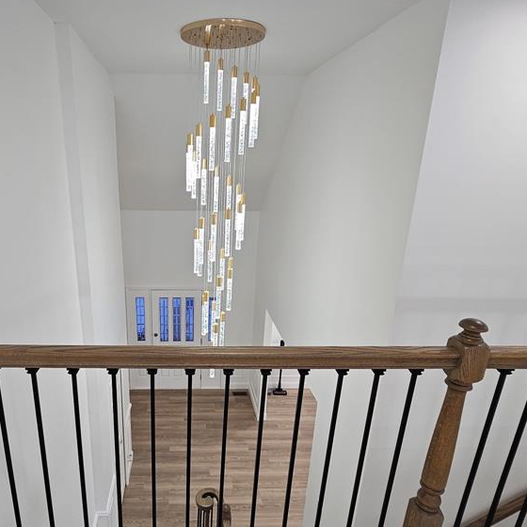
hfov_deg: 70.8
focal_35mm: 21
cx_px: 192
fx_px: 362
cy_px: 279
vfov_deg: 72.1
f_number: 2.2
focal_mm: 2.2
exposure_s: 1/60
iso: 125
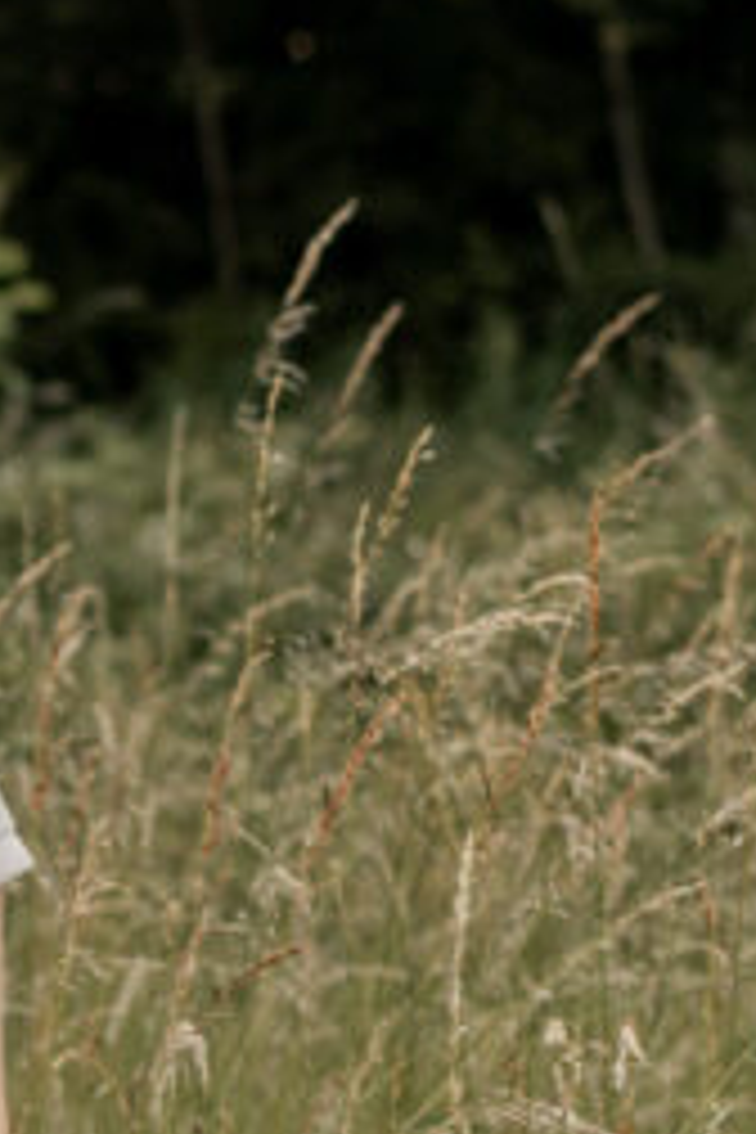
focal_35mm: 203
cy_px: 1062
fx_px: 6394
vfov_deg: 10.1
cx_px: -418
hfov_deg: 6.7
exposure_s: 1/640
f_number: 2.5
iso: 200
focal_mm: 50
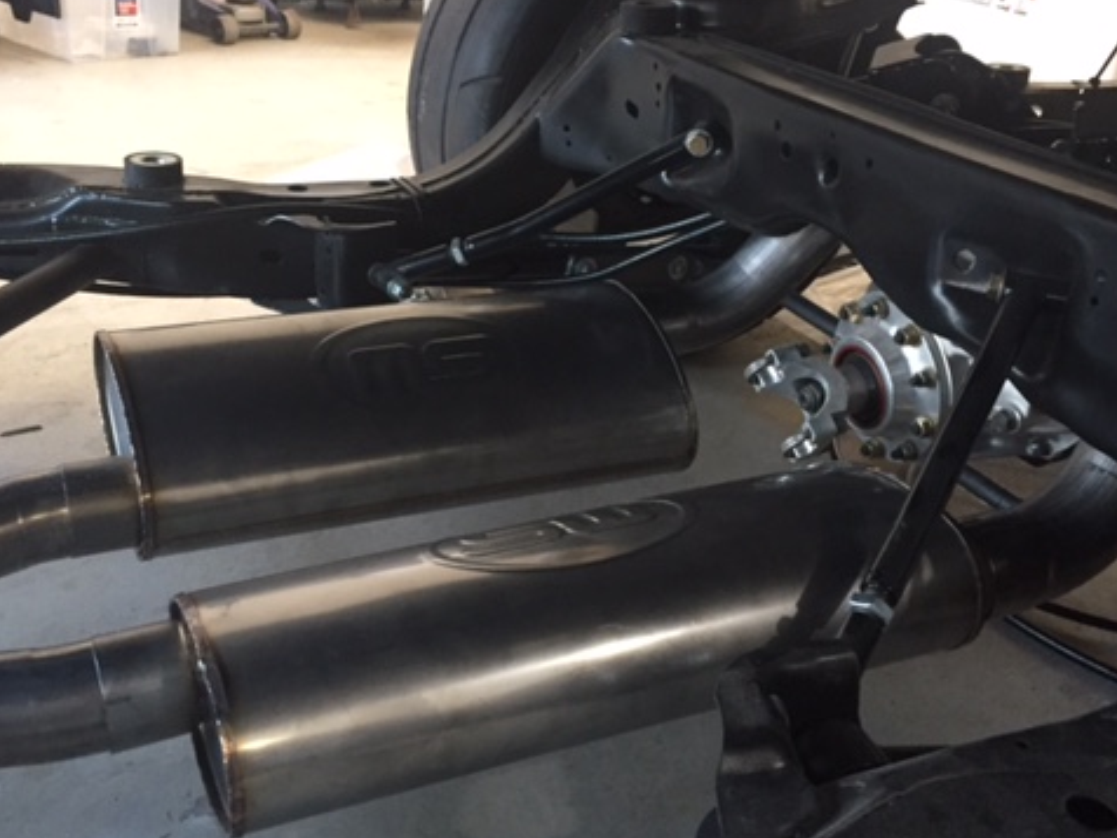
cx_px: 554
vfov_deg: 36.8
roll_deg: -4.3
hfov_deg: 47.9
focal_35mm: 39
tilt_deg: -26.1
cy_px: 399
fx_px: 1258
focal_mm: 4.15
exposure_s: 1/24
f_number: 2.2
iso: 250
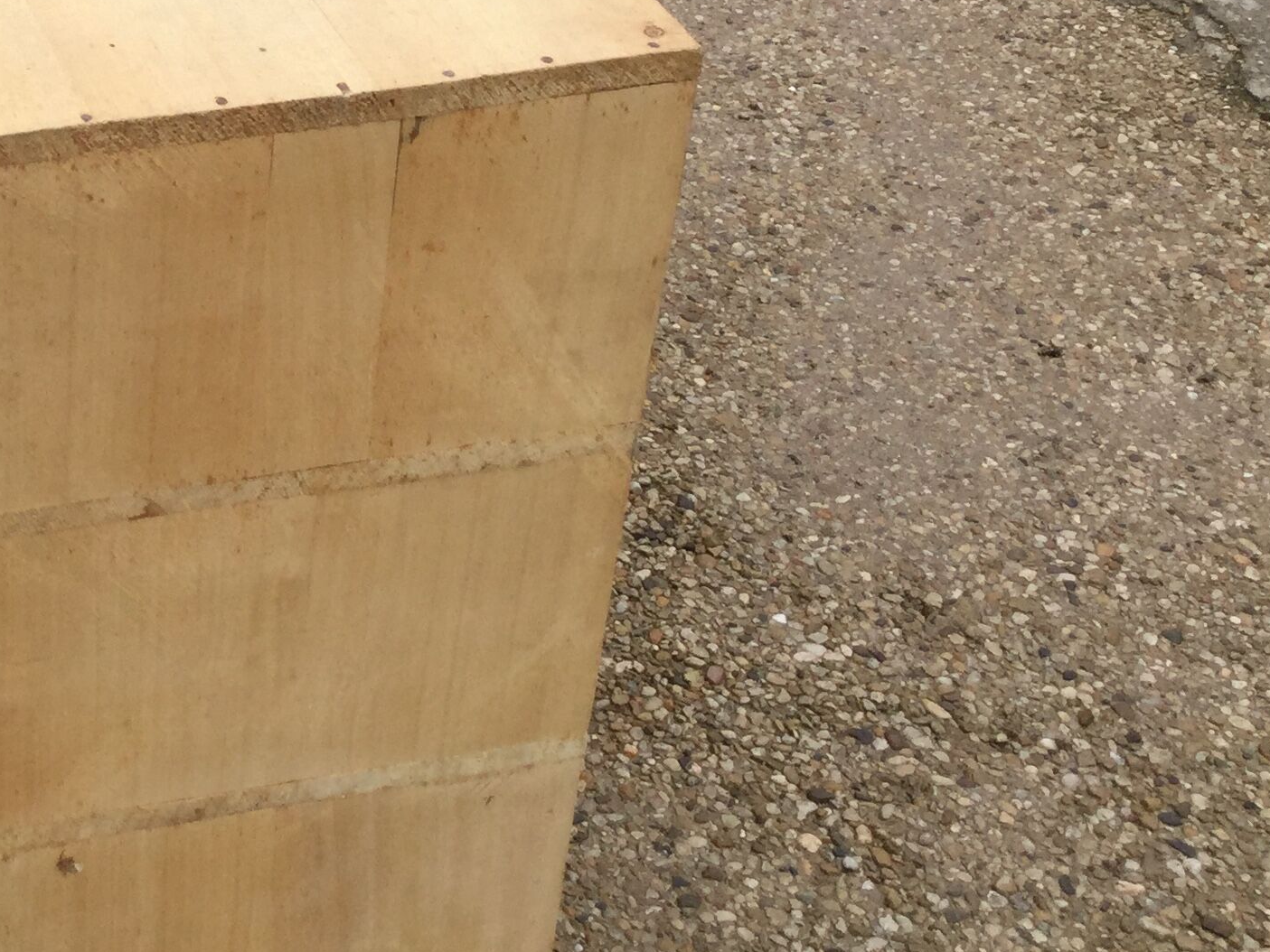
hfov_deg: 25.1
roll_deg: -1.0
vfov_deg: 20.3
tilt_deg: -32.5
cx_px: -120
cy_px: 255
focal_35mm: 72
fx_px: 2642
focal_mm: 3.3
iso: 25
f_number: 2.4
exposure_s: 1/715
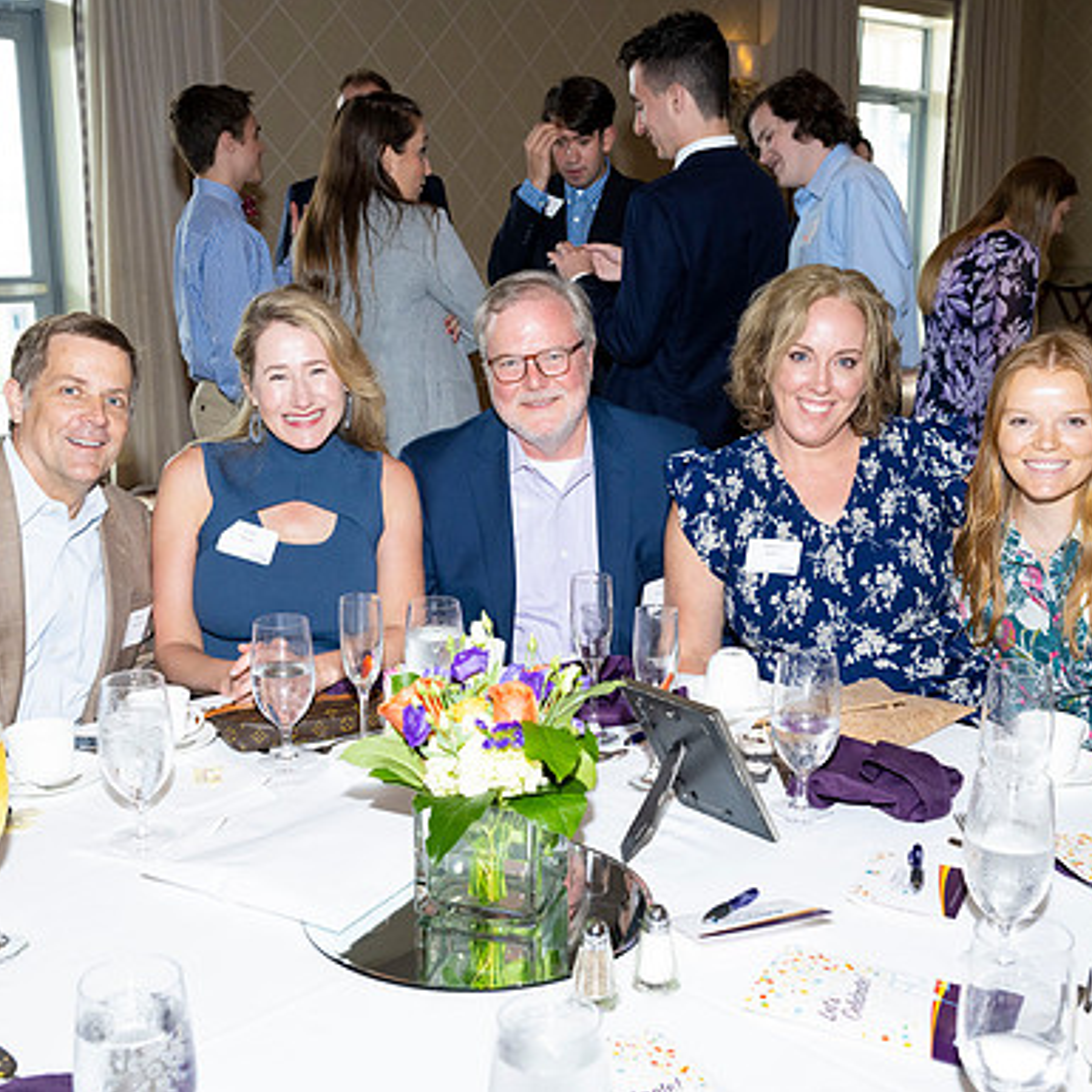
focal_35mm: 41
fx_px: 1463
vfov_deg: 40.9
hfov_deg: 40.9
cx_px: 550
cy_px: 546
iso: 1000
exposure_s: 1/160
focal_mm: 32
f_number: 5.6
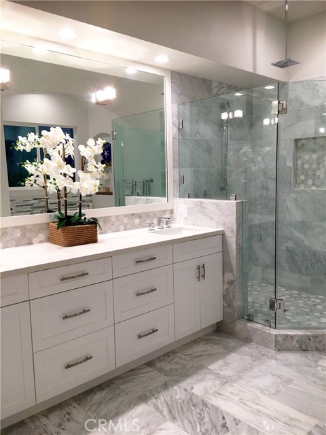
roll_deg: +1.2
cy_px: 218
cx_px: 163
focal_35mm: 29
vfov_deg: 61.7
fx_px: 364
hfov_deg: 48.2
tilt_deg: -6.3
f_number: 2.2
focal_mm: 4.15
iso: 32
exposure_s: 1/30
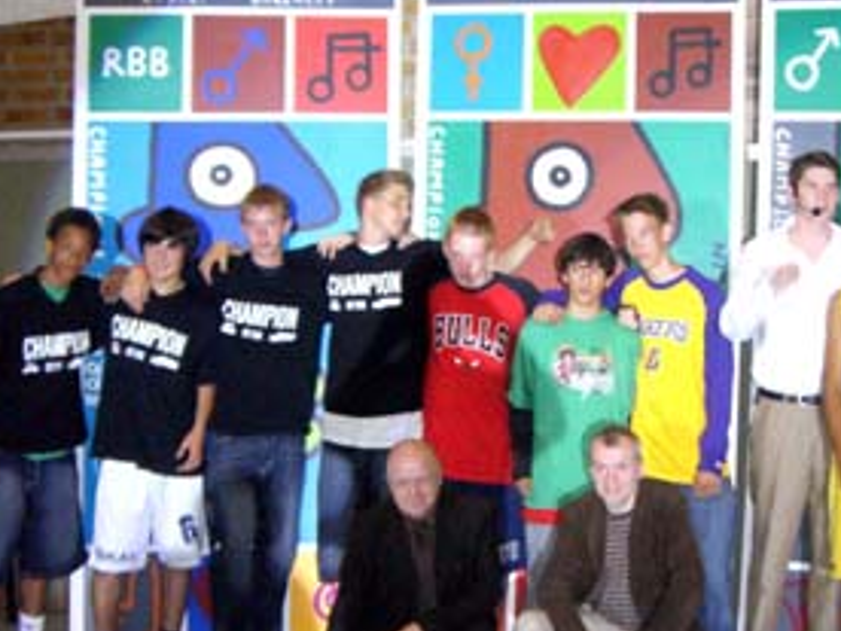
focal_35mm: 62
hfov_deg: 31.1
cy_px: 390
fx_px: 1506
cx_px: 488
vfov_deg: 23.6
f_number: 2.7
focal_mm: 6.2
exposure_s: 1/60
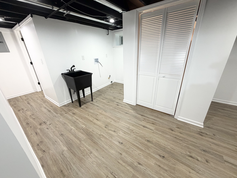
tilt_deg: -22.2
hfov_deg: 102.1
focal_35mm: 14
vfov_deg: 85.7
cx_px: 118
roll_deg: +2.6
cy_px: 89
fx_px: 96
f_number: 2.2
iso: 200
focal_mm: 2.22
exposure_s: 1/60
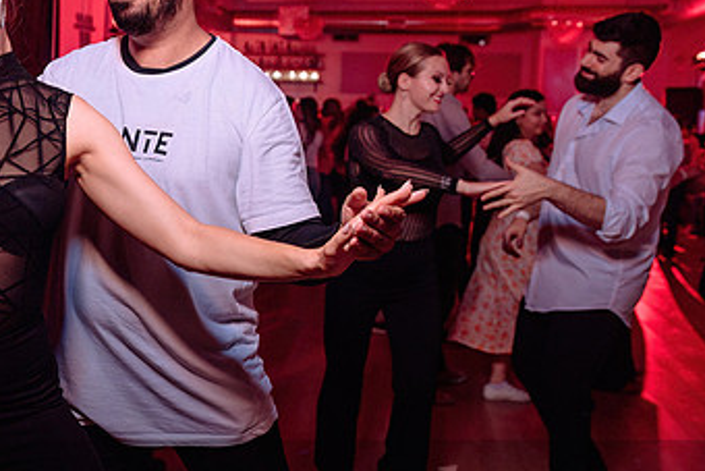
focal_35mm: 47
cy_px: 189
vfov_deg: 28.6
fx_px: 921
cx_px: 208
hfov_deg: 41.1
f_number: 2.8
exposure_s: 1/60
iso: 800
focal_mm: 24
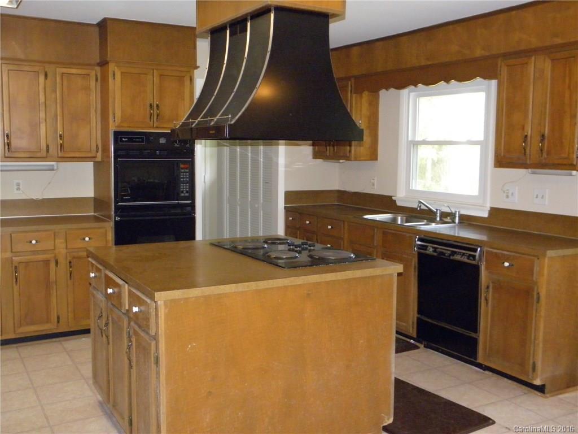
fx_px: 601
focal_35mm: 36
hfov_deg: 51.4
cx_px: 289
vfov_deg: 39.7
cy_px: 217
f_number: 3.7
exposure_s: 1/60
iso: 500
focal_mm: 6.4
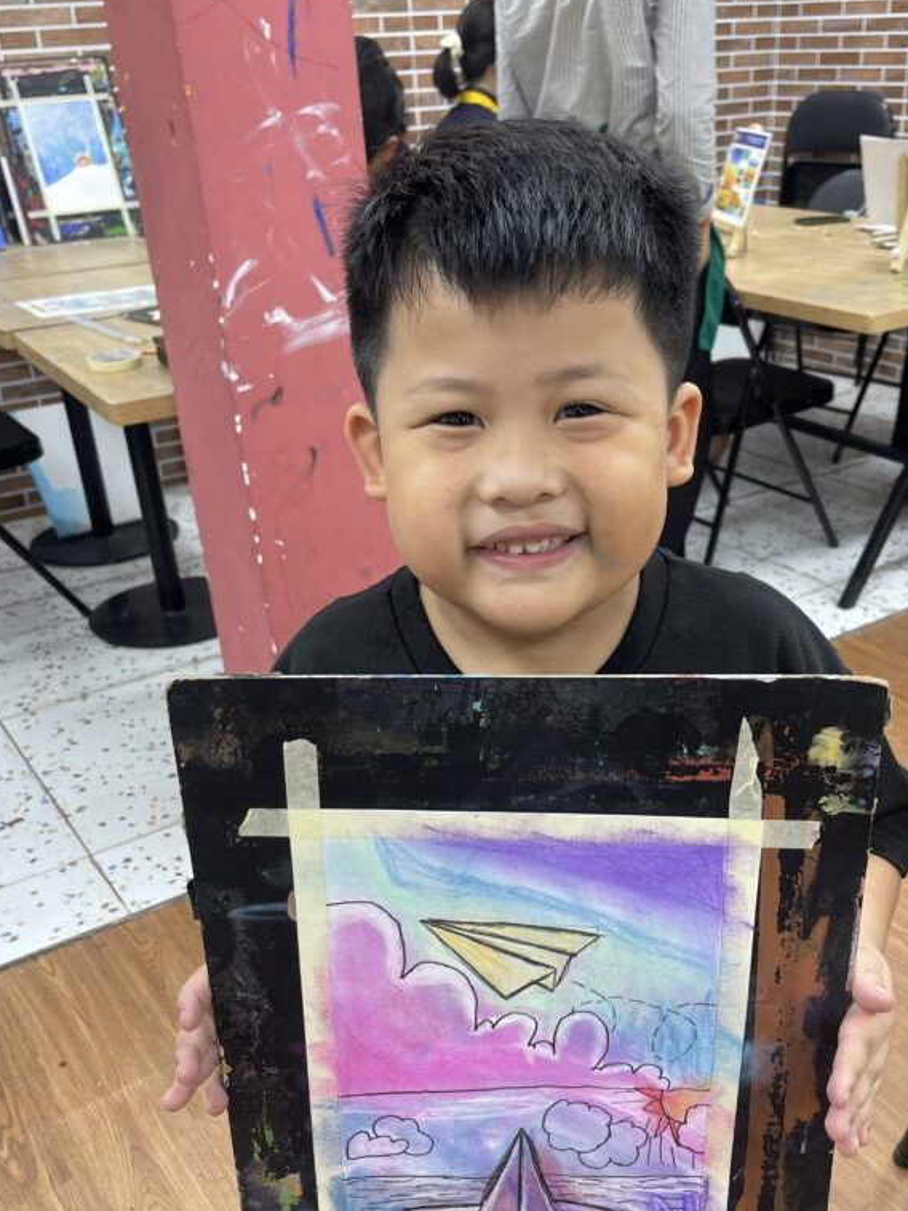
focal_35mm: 33
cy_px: 725
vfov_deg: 55.0
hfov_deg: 42.8
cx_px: 529
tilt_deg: -29.3
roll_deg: +3.6
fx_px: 1155
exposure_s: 1/100
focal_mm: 5.1
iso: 80
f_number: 1.6
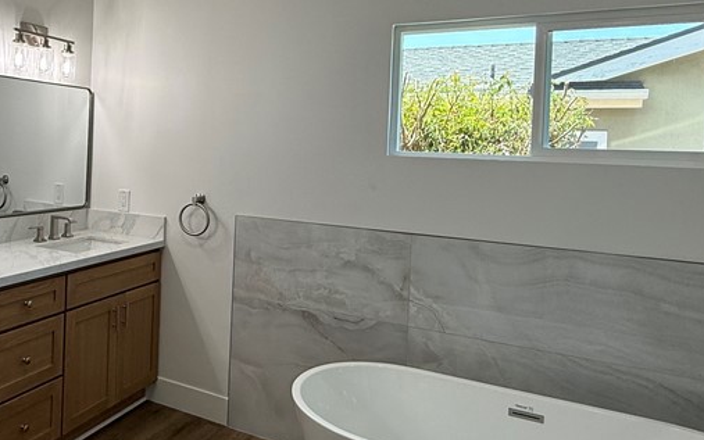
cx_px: 190
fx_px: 576
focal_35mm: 30
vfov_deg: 41.4
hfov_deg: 60.0
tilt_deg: -0.4
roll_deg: -2.1
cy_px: 155
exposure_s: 1/139
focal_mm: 2.22
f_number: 2.2
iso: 64
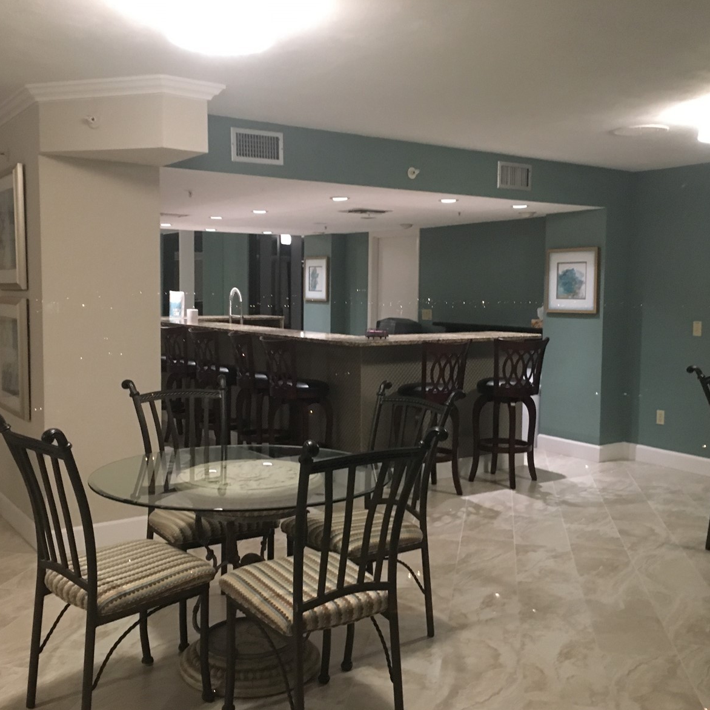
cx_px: 345
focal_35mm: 35
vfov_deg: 47.2
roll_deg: -0.1
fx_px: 812
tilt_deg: -4.0
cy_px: 353
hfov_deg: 47.2
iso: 400
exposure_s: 1/15
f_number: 2.2
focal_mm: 4.15
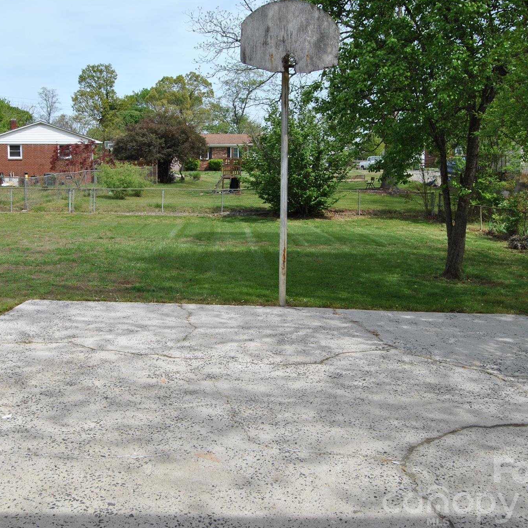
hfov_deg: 47.0
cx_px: 217
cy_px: 264
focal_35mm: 35
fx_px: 604
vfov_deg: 47.2
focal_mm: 18
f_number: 8
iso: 100
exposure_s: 1/250
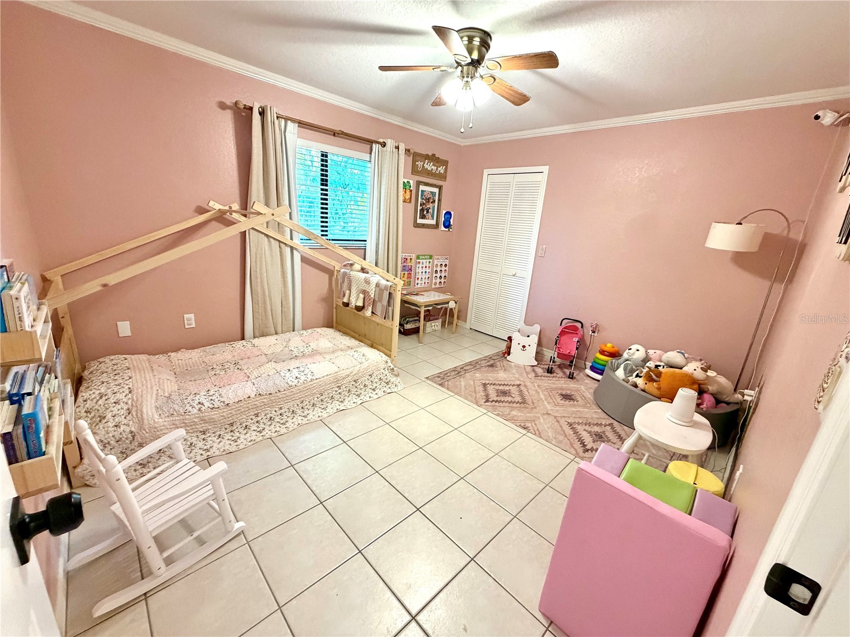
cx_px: 425
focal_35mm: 14
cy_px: 318
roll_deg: -4.3
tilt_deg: -15.6
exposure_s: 1/60
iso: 400
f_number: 2.2
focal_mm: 2.22
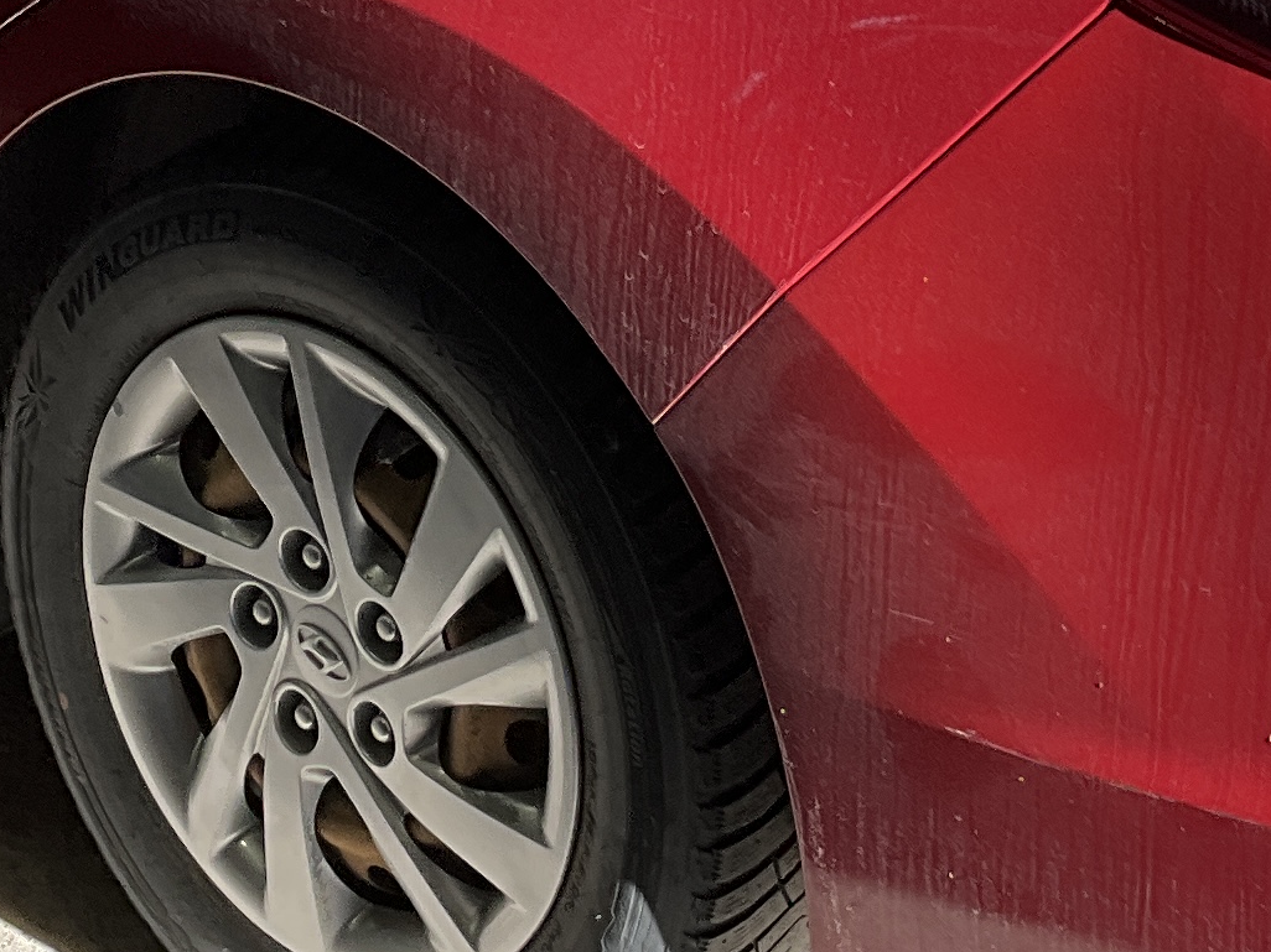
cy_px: -82
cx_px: 524
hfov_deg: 17.3
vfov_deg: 12.8
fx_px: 4185
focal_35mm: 114
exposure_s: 1/242
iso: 20
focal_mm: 3
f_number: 1.8
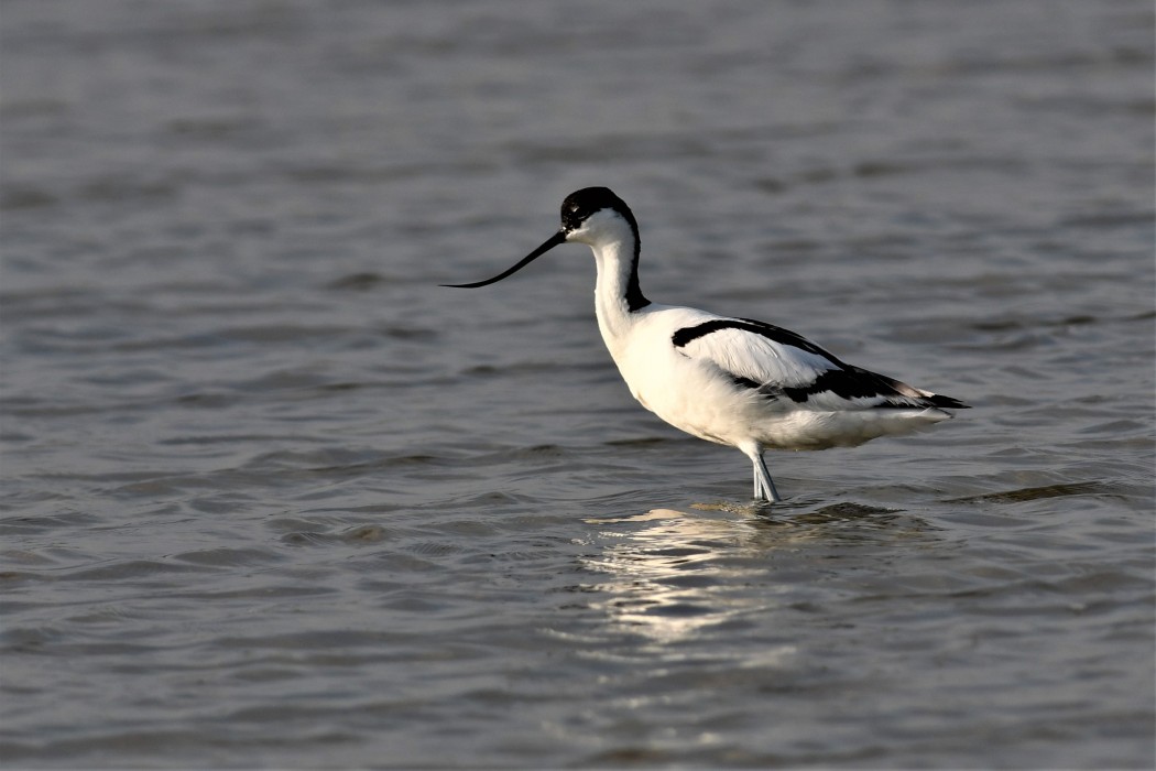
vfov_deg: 2.2
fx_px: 20228
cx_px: 578
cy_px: 386
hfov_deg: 3.3
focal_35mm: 630
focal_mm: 420
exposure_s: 1/1250
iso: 200
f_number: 7.1
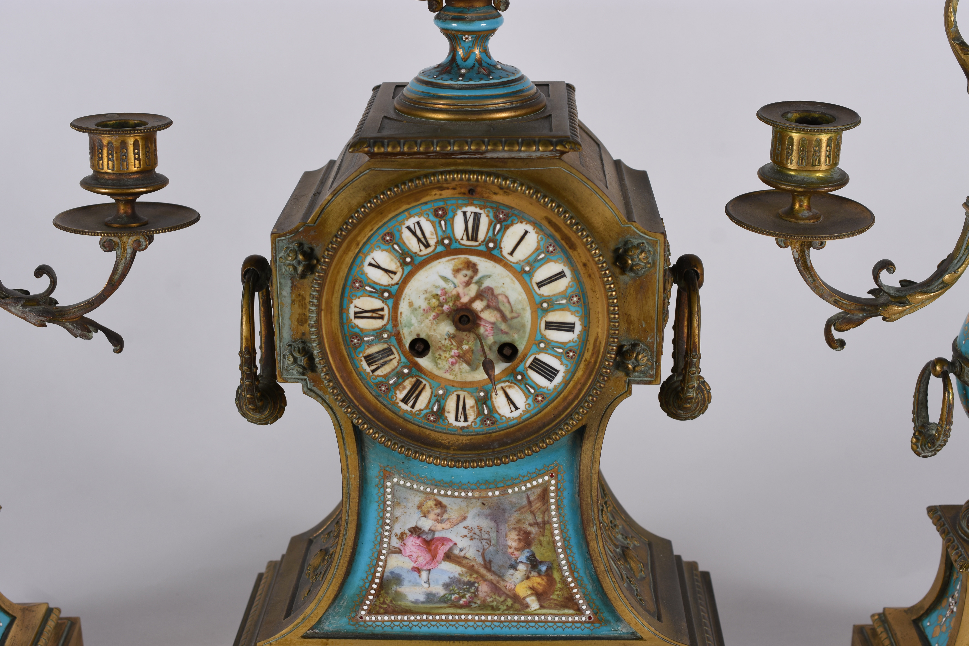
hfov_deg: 33.4
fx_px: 1615
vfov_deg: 22.6
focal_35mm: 60
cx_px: 484
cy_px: 323
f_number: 6.3
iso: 125
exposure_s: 1/60
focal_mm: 40
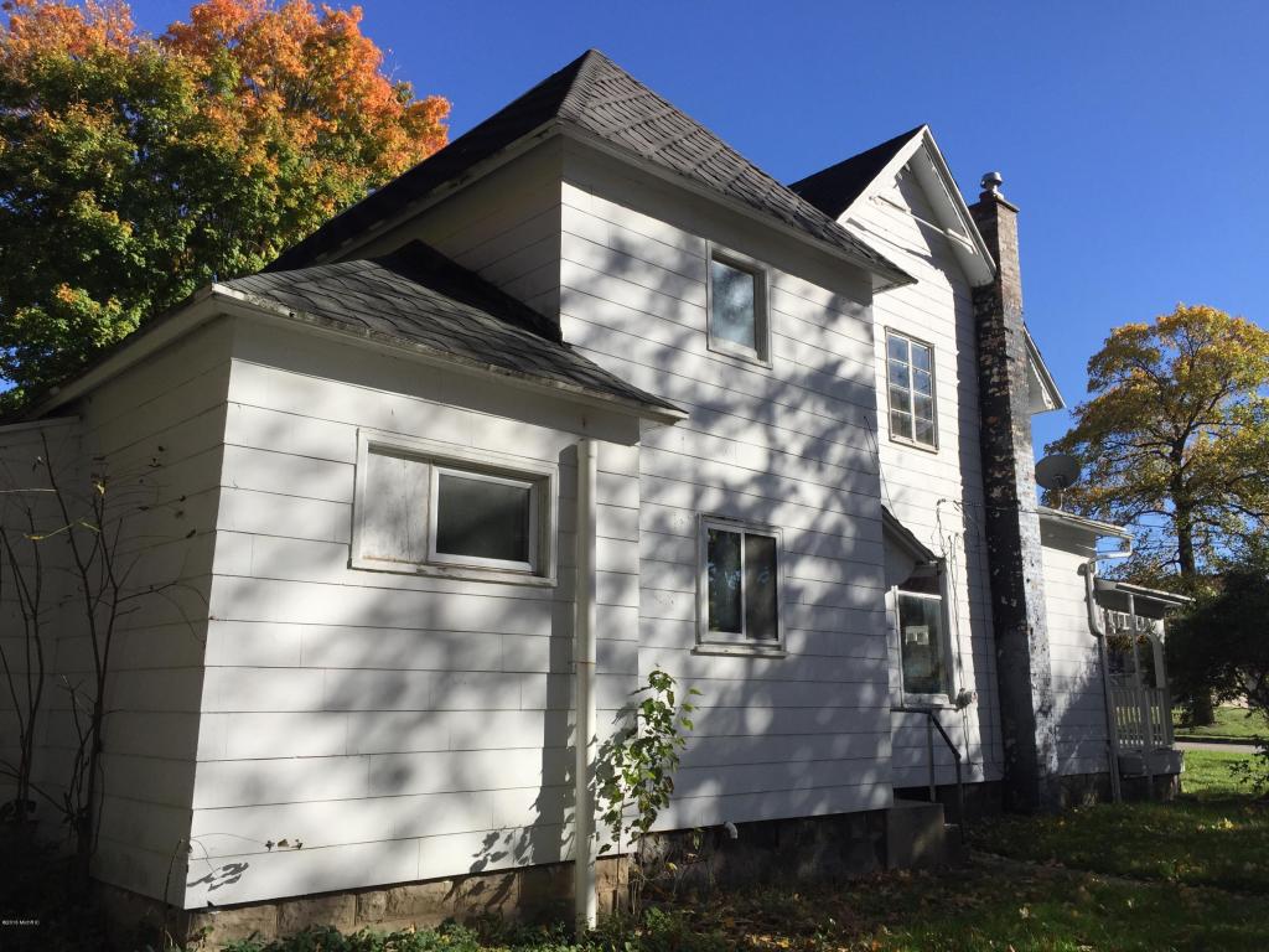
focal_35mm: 29
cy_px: 476
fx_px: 1063
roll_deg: +0.3
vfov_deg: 48.2
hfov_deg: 61.7
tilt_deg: +10.3
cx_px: 634
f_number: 2.2
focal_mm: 4.15
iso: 32
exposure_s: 1/2198
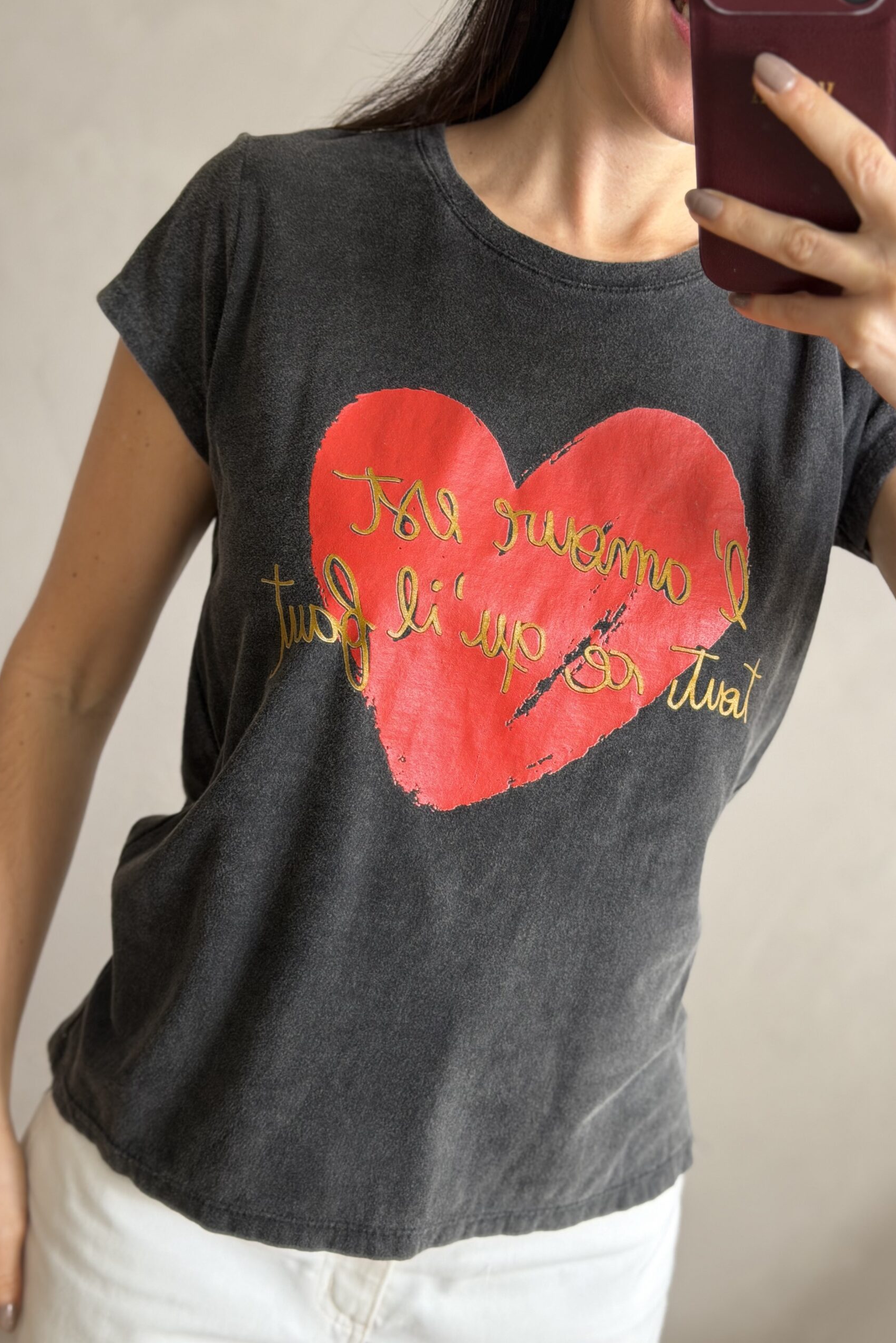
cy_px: 671
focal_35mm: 50
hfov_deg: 27.0
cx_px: 467
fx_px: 1867
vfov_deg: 39.6
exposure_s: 1/60
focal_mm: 6.76
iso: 125
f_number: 1.78
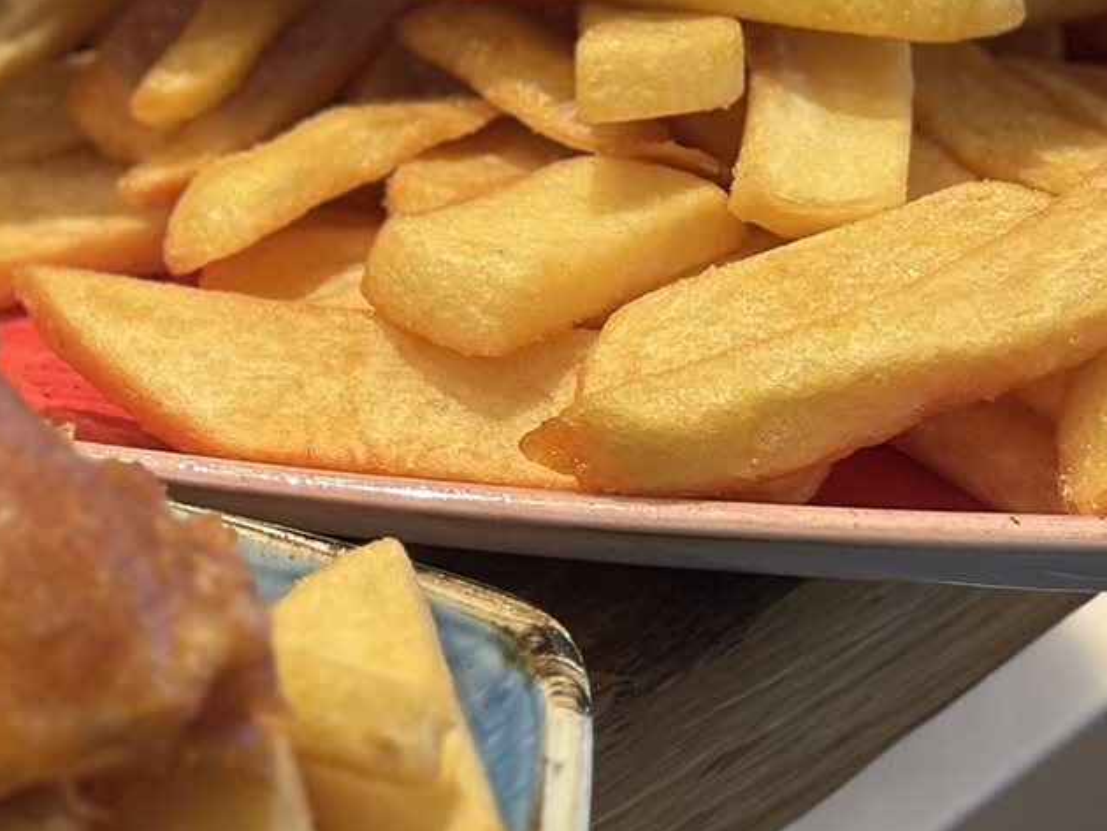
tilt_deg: -30.0
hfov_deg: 12.6
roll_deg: +1.2
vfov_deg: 9.4
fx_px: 4991
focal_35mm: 156
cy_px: -258
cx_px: 123
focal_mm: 6.86
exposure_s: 1/50
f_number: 1.78
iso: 250
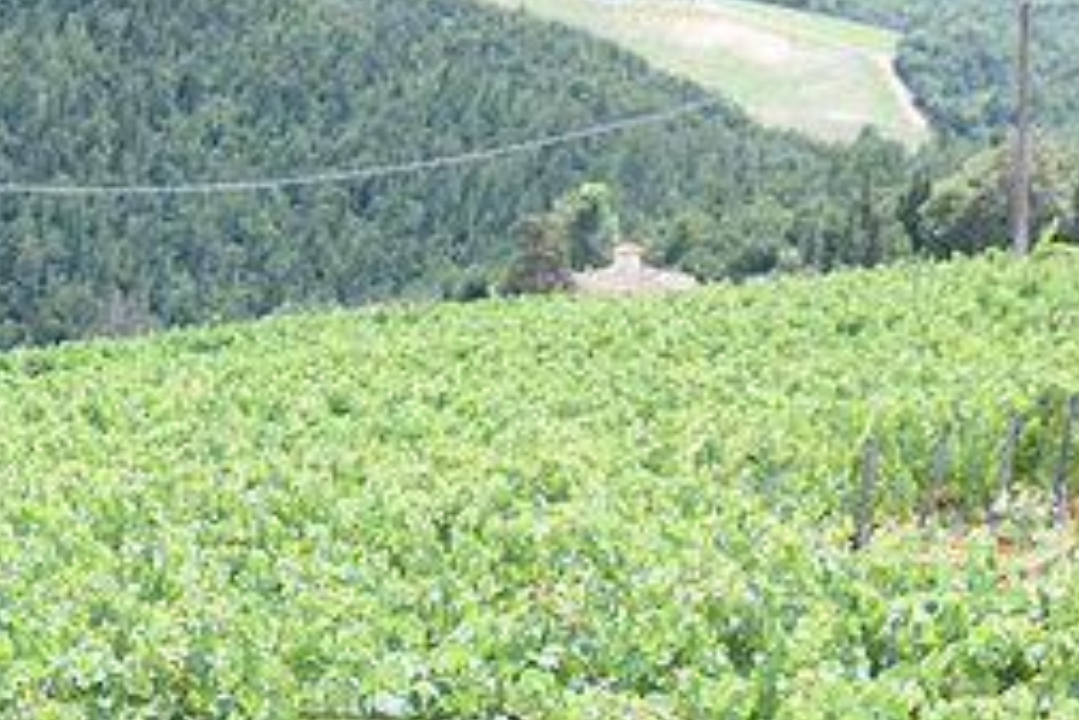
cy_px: 812
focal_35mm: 172
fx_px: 5158
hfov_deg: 11.9
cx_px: 303
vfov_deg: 7.9
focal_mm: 75
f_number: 10
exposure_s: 1/250
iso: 500
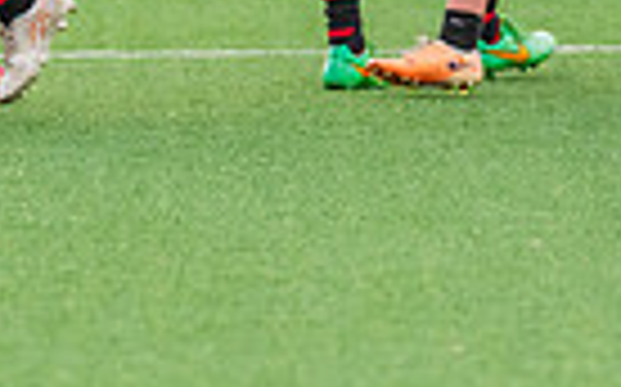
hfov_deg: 1.6
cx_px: -135
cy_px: -435
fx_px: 22880
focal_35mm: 1353
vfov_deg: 1.0
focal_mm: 310
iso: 1600
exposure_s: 1/800
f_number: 4
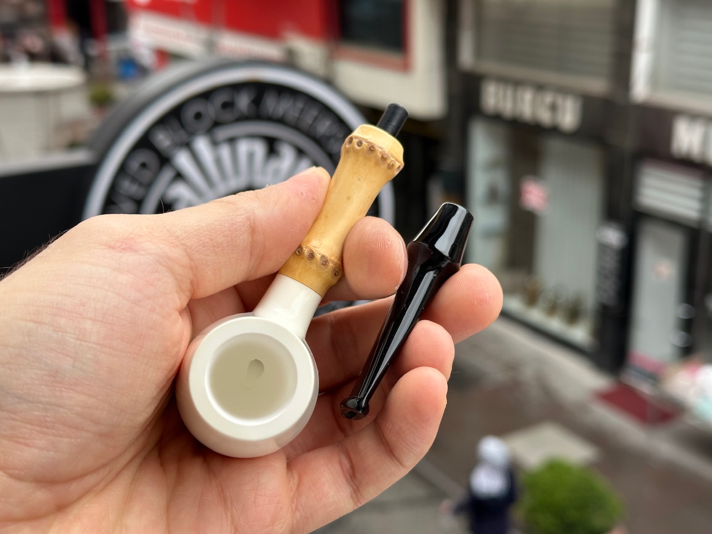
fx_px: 987
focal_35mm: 48
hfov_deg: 39.7
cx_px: 356
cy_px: 267
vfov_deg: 30.3
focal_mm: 6.86
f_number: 1.78
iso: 64
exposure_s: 1/830
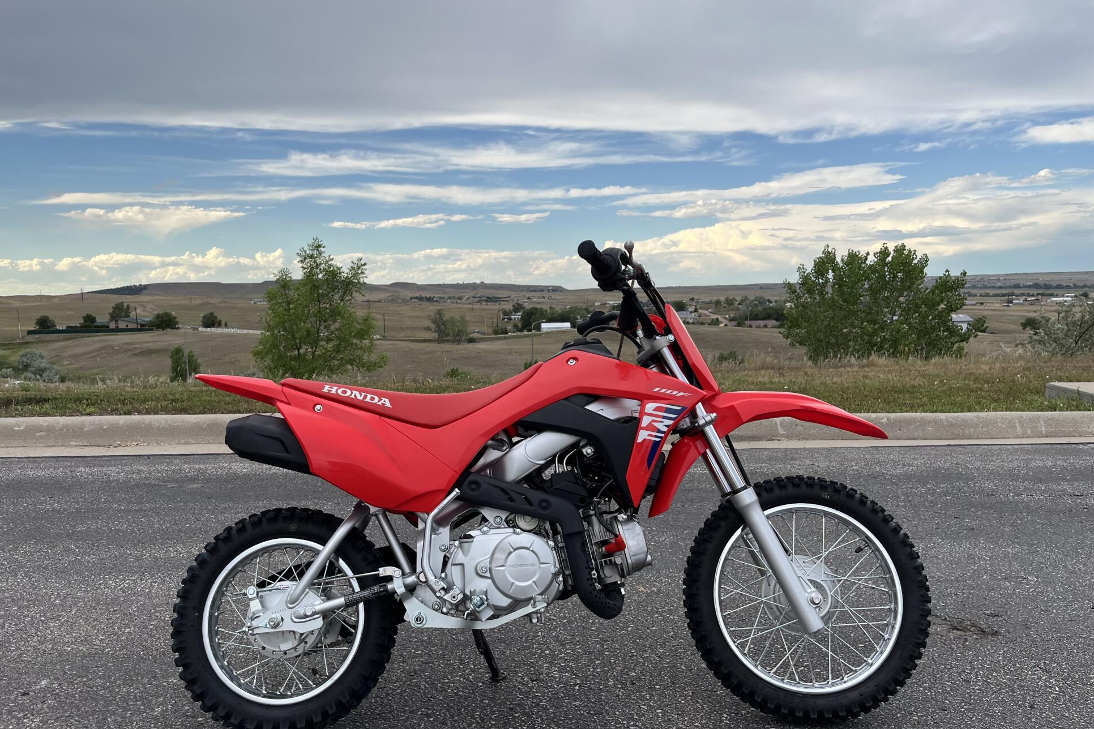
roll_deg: +2.5
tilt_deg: -6.6
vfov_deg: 46.4
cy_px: 368
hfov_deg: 65.5
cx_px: 528
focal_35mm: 28
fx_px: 851
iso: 50
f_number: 1.6
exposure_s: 1/2062
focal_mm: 5.1
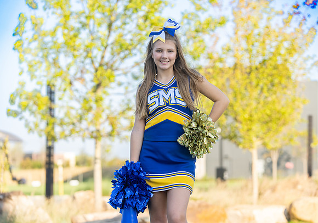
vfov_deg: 13.2
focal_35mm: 107
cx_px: 167
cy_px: 106
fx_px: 963
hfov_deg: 18.8
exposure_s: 1/400
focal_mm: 97
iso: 100
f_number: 3.2
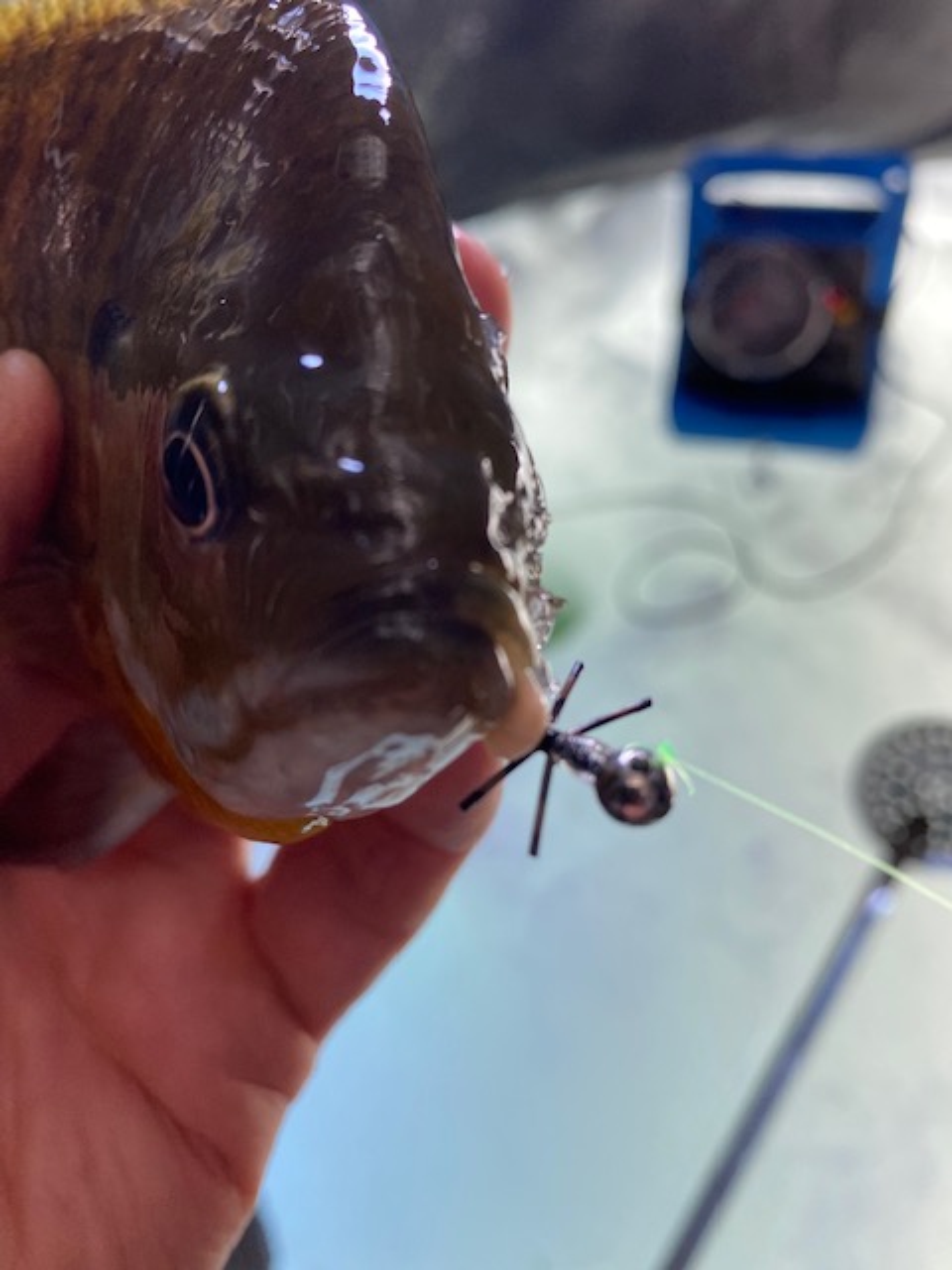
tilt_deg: -54.8
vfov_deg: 67.3
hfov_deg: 53.1
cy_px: 635
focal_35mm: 26
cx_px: 476
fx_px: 953
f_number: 1.8
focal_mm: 4.25
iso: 125
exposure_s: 1/106
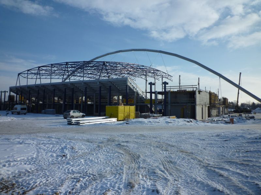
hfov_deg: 69.4
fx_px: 188
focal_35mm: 25
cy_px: 98
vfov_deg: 54.9
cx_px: 130
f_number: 4.5
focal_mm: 4.4
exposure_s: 1/800
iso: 80
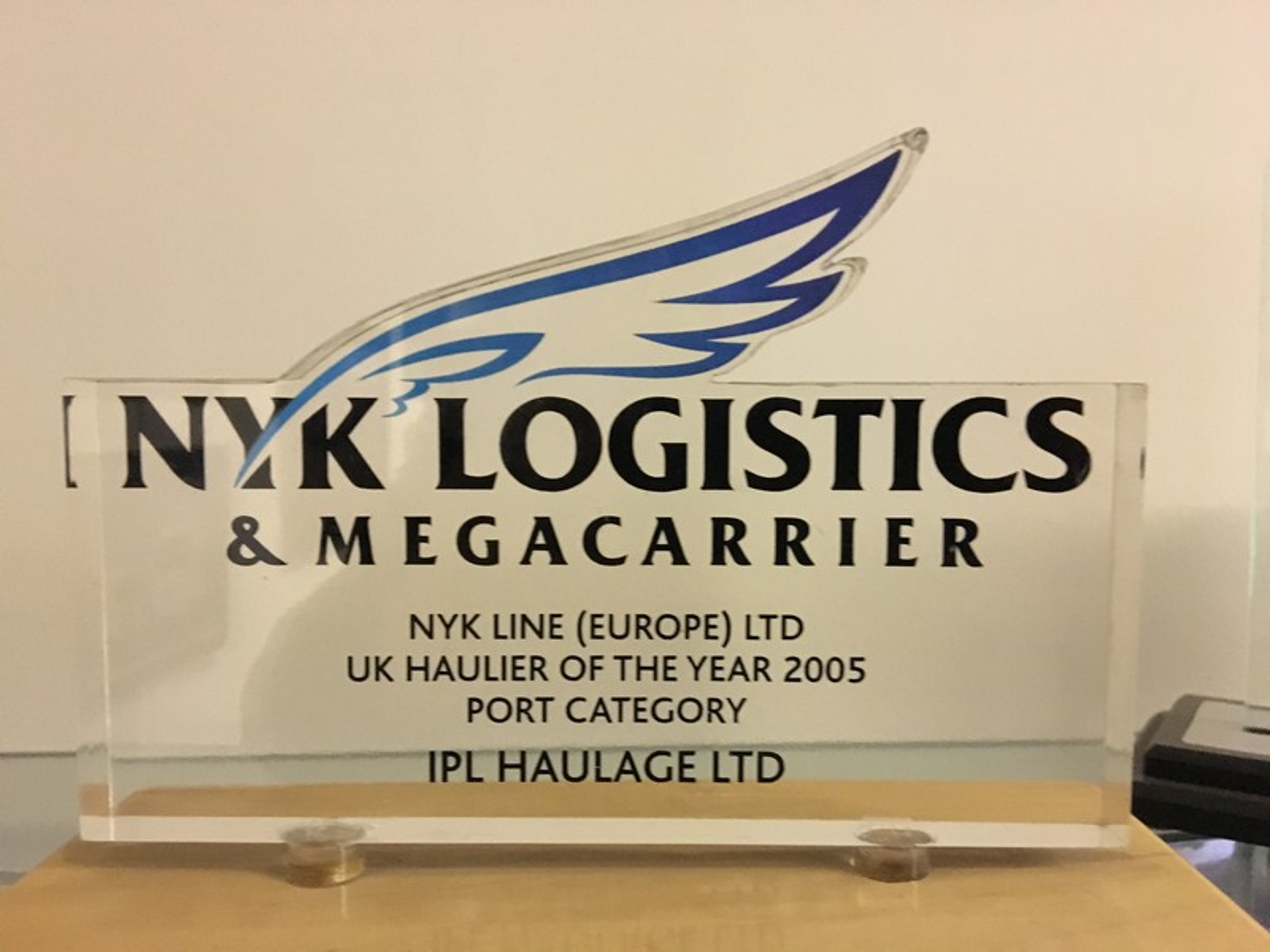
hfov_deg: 61.7
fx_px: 1064
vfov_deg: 48.2
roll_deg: +0.0
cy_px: 476
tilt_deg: -3.5
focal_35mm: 29
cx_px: 635
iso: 320
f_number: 2.2
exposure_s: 1/17
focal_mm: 4.15
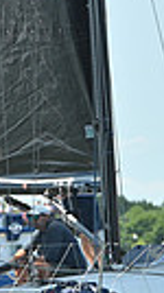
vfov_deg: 2.4
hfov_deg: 1.3
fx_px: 7046
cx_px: 118
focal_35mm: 908
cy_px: 268
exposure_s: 1/1600
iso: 320
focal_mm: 200
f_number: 6.3
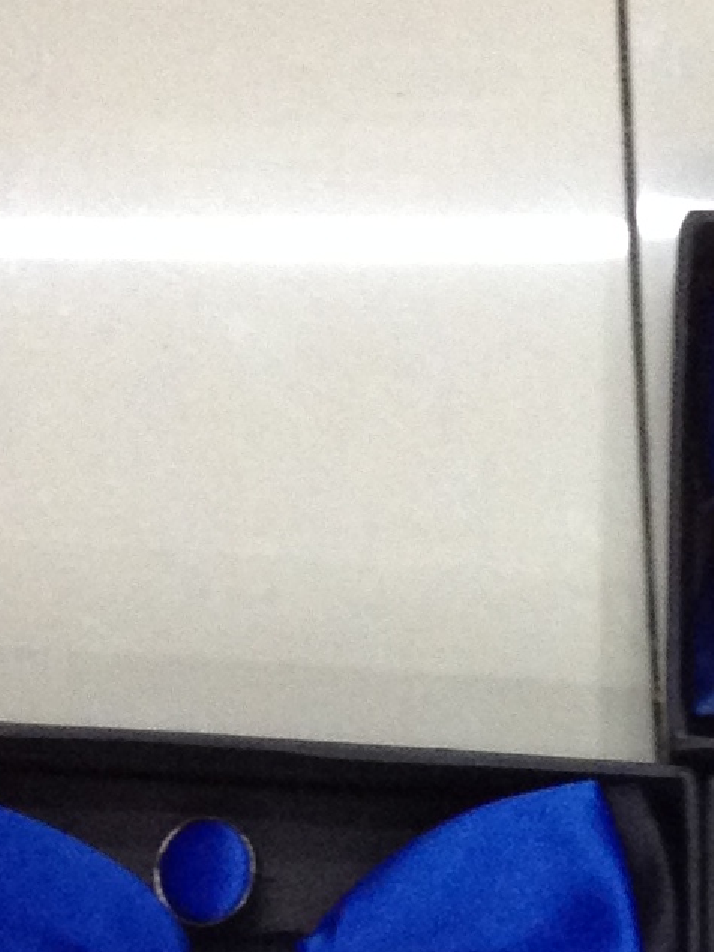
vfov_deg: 10.2
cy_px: 1847
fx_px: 4952
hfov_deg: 8.0
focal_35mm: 180
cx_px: 1154
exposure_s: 1/20
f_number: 2.4
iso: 125
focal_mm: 4.28
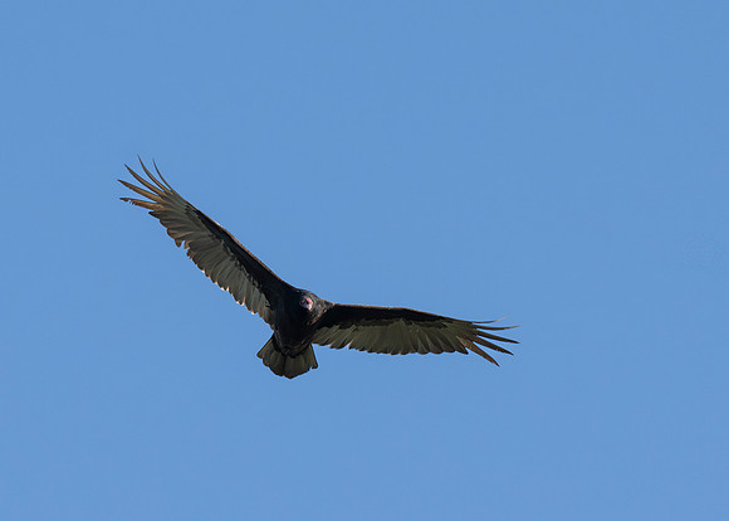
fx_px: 19251
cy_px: 494
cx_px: 296
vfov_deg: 1.5
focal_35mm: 930
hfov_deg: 2.2
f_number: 9
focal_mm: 380
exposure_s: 1/2000
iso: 1000
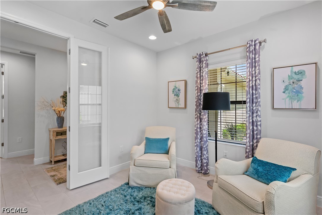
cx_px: 161
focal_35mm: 16
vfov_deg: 73.7
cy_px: 108
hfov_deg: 96.7
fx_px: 143
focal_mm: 16
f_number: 8
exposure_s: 1/40
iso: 400
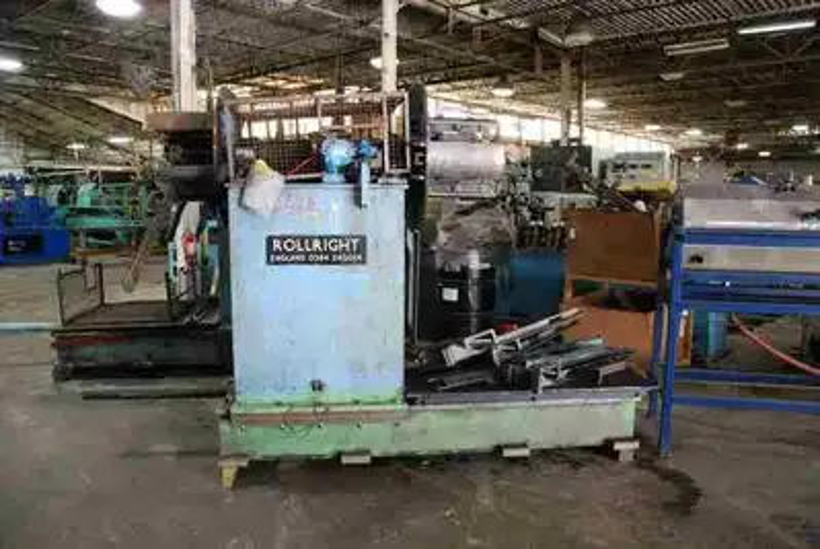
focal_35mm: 27
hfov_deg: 67.3
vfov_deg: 48.0
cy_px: 274
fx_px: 616
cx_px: 410
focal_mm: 18
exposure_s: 1/30
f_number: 3.5
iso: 1250
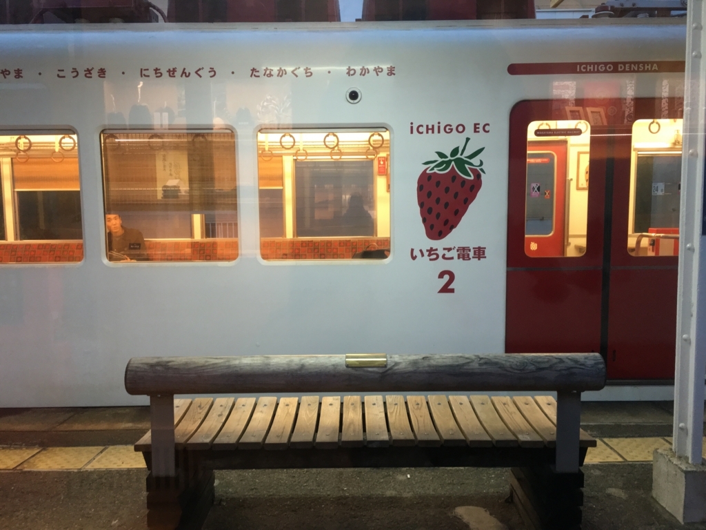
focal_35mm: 29
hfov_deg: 61.7
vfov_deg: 48.2
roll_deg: +0.5
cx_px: 353
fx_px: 591
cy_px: 265
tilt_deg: -6.1
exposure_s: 1/30
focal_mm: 4.15
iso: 160
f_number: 2.2
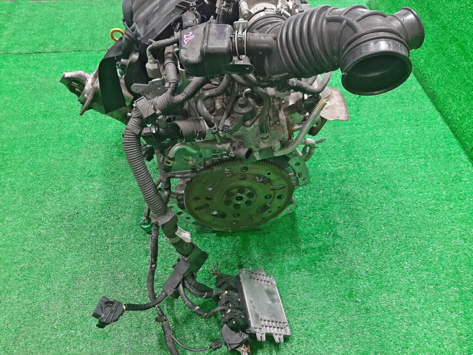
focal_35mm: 26
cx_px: 236
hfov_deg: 67.3
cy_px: 178
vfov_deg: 53.1
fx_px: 355
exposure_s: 1/50
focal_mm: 3.93
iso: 237
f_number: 1.7
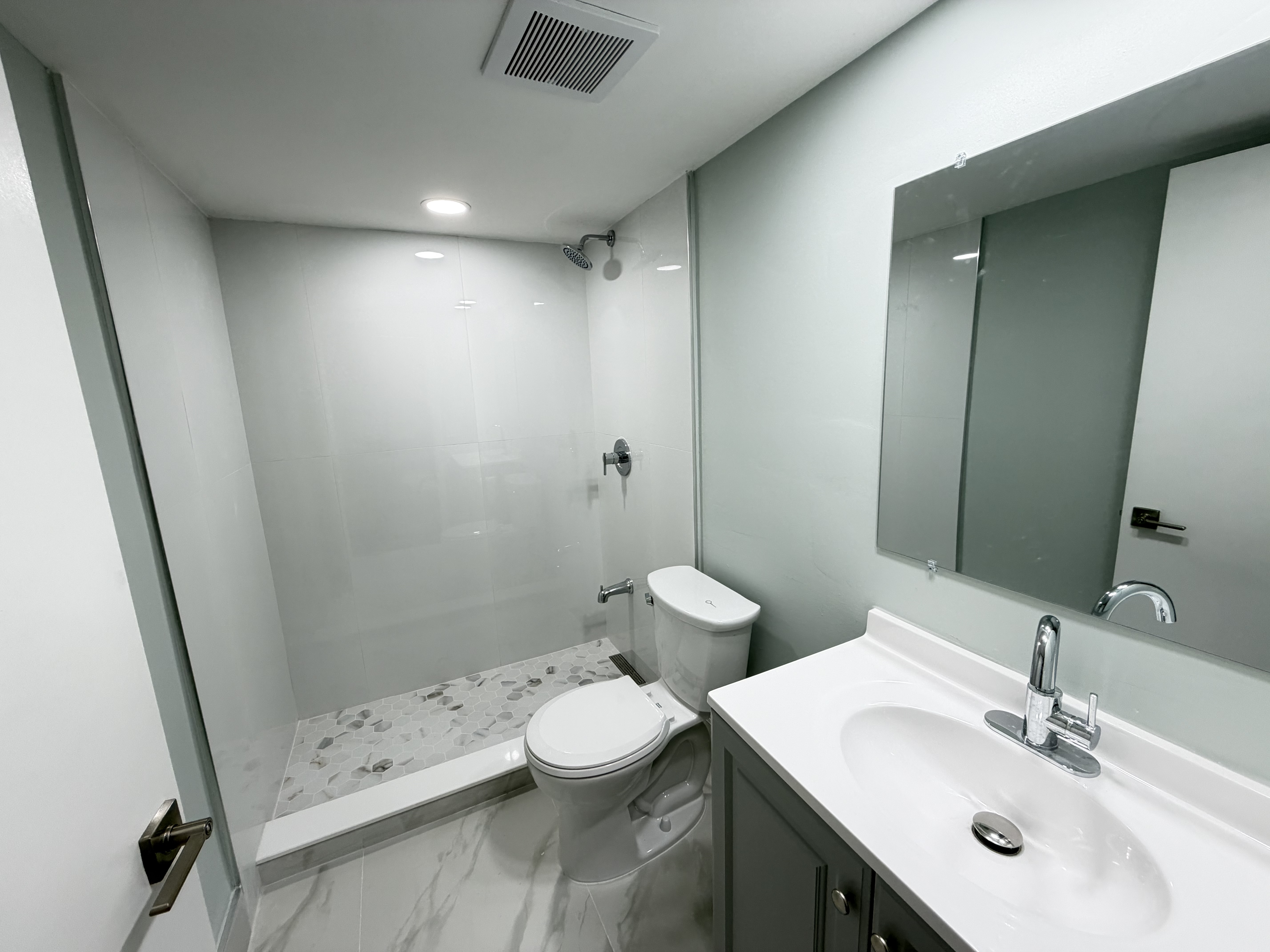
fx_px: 514
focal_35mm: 14
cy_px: 476
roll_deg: +2.3
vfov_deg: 85.7
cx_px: 635
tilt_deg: -10.4
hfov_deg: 102.1
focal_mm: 2.22
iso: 250
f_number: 2.2
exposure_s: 1/120
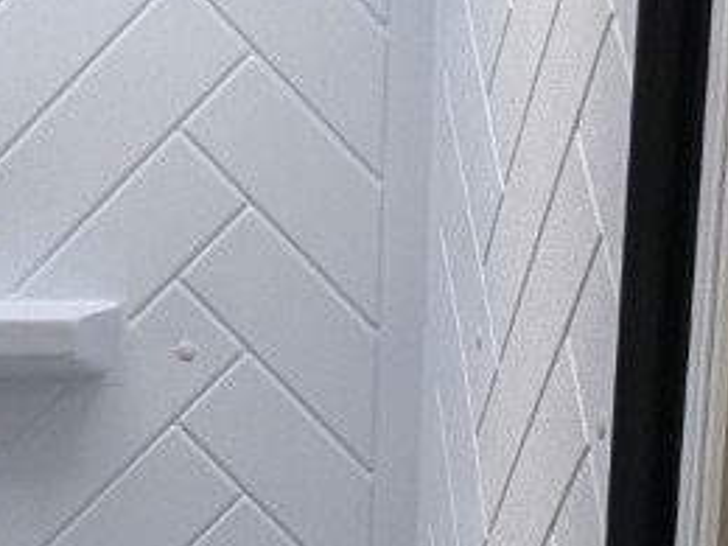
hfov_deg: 22.1
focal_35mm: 86
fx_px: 1809
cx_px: 38
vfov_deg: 17.0
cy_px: 470
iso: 40
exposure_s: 1/300
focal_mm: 2.35
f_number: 2.2
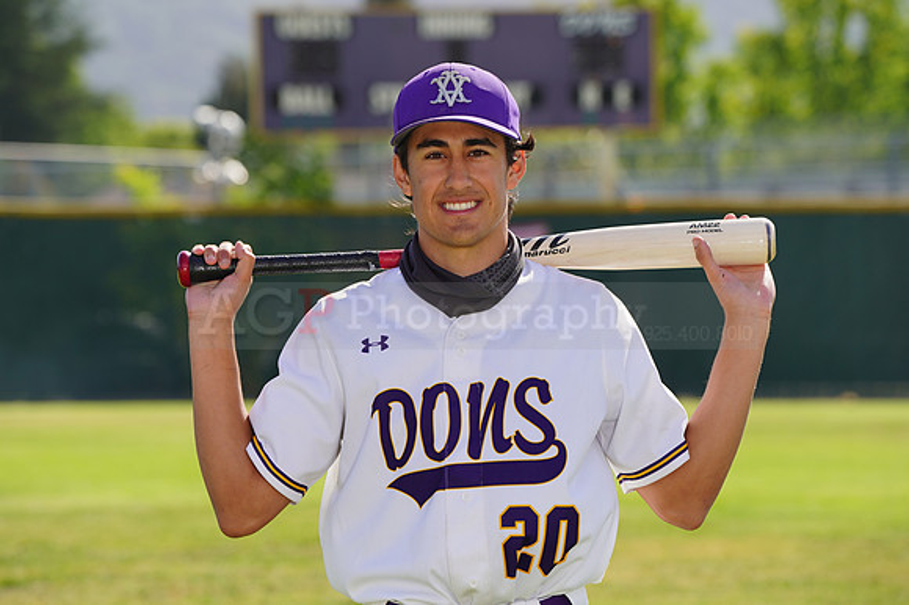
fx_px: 5501
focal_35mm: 218
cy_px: 302
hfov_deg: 9.4
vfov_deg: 6.3
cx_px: 454
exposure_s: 1/250
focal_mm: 218
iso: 100
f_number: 8
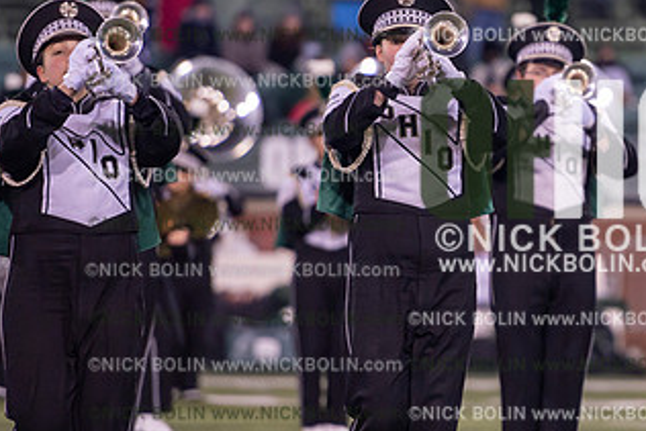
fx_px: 6588
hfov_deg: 5.6
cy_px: 177
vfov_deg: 3.7
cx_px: 564
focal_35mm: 367
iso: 2500
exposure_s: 1/1250
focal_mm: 200
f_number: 2.8
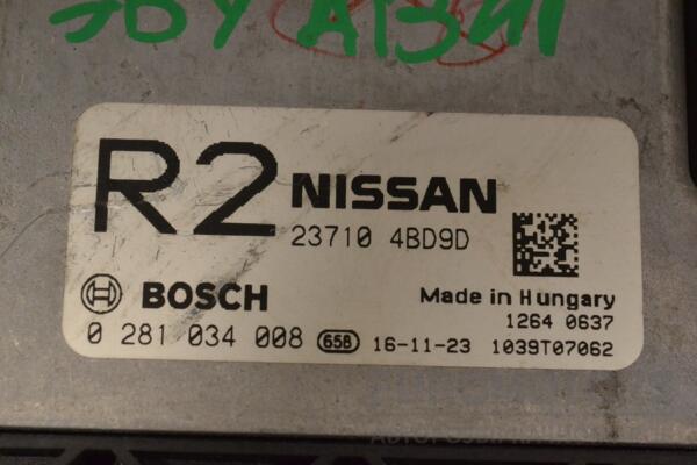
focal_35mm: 78
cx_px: 348
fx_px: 1510
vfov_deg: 17.5
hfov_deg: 26.0
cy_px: 232
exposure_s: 1/640
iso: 3200
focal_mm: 52
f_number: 13
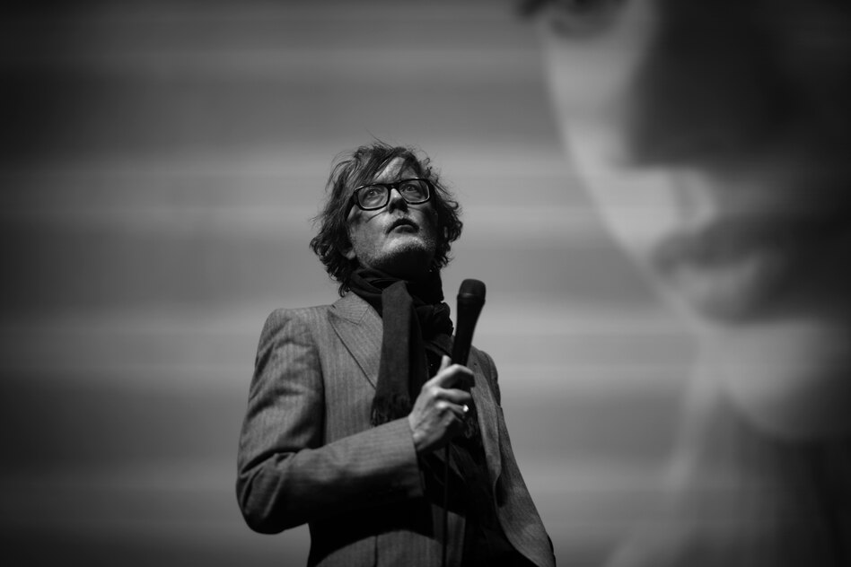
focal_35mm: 85
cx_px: 426
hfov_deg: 23.9
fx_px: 2009
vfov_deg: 16.1
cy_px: 284
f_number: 1.4
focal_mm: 85
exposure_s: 1/80
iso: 200
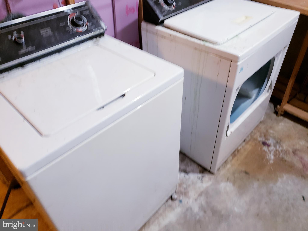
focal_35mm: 26
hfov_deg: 67.3
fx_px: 231
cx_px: 154
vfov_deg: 53.1
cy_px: 116
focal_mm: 4.3
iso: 250
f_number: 1.5
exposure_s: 1/13
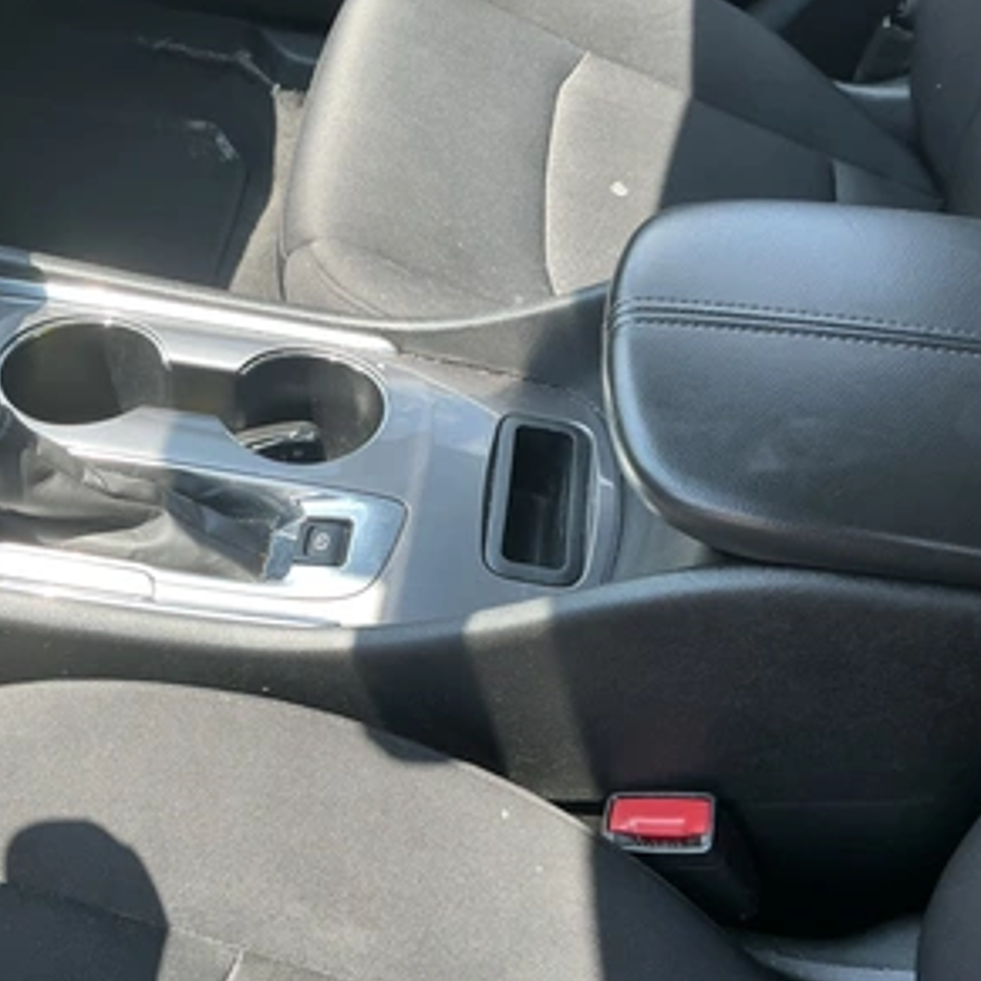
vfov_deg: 48.4
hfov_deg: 48.1
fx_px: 1090
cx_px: 381
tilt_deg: -53.2
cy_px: 496
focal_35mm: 34
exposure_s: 1/159
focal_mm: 3
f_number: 1.8
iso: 20
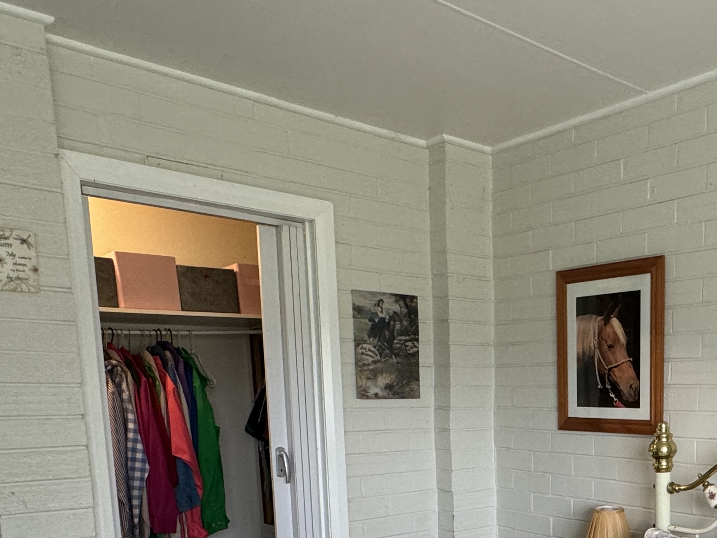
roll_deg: +0.0
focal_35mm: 36
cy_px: 506
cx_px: 554
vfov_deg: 36.6
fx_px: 746
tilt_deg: -9.5
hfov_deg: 48.9
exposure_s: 1/100
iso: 320
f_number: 2.2
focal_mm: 2.22
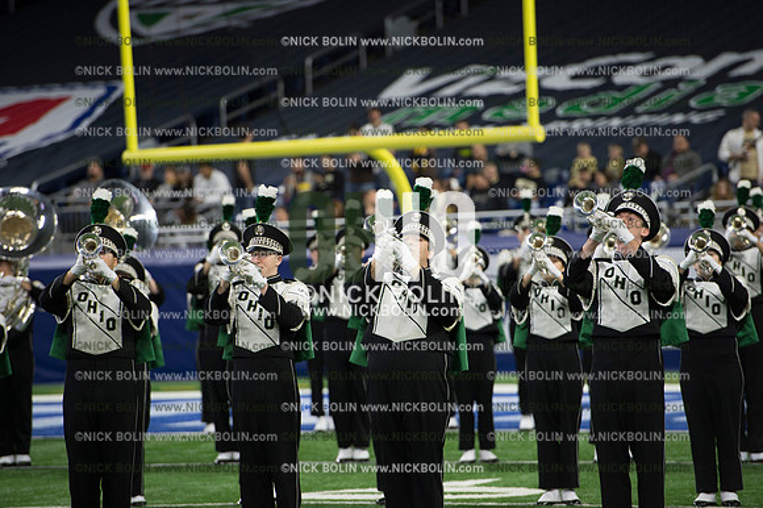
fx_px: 4236
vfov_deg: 6.9
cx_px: 382
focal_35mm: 200
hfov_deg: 10.3
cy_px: 254
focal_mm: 200
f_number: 3.5
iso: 2500
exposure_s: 1/1600
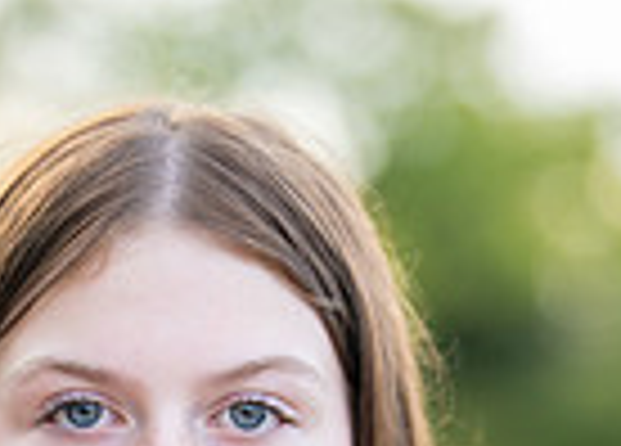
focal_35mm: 239
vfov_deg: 5.9
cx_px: 118
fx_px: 4221
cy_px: 781
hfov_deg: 8.4
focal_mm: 50
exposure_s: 1/500
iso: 100
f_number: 1.2
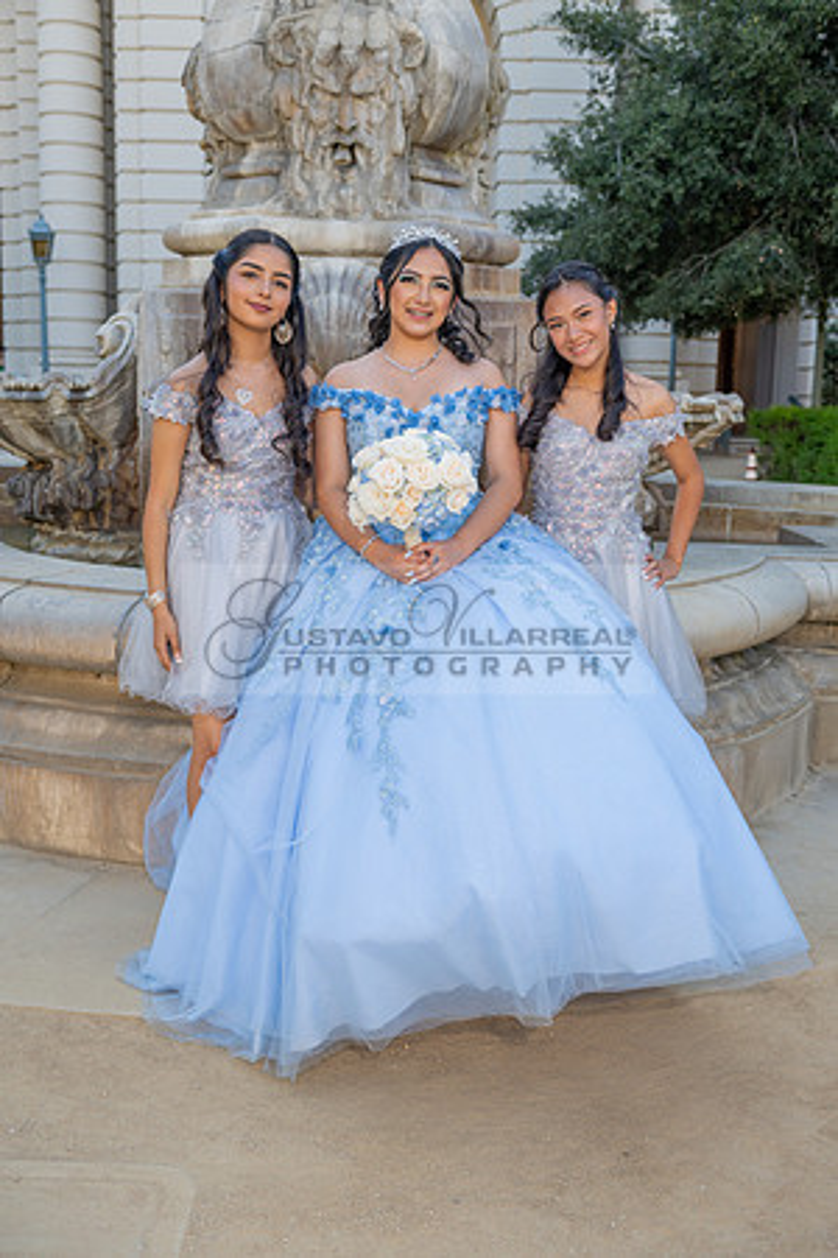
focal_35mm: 38
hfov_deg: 35.1
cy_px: 629
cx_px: 419
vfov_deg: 50.7
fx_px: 1327
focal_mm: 38
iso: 200
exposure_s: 1/200
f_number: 4
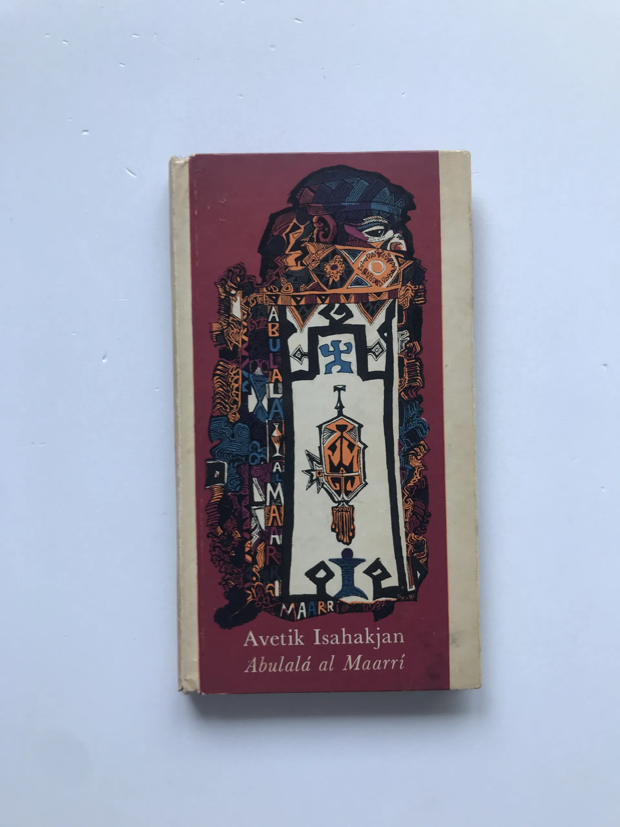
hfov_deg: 49.7
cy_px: 414
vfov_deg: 63.4
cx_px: 310
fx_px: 669
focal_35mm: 28
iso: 25
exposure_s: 1/100
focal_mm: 3.99
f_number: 1.8
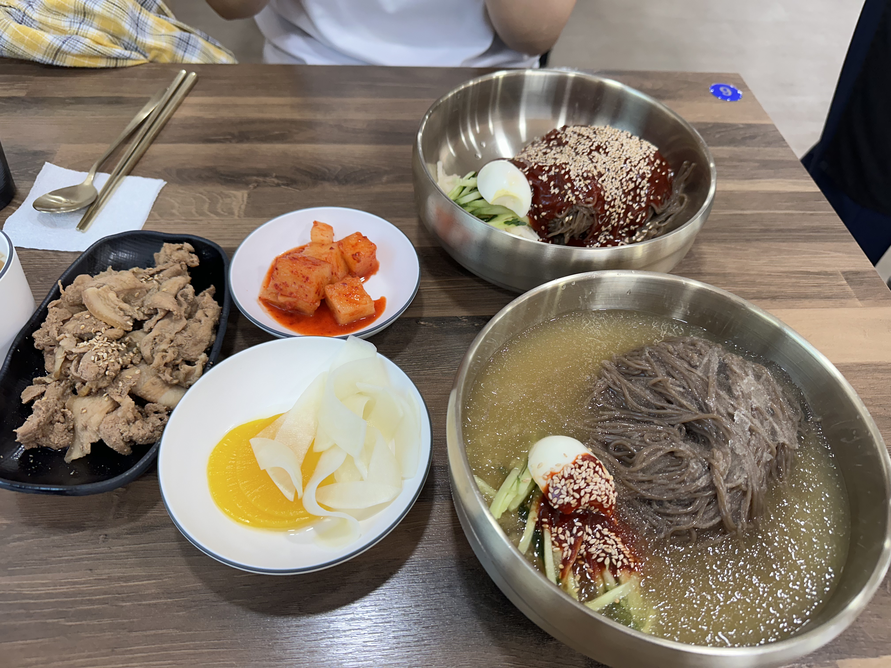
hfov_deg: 71.6
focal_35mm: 24
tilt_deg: -49.5
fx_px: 618
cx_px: 446
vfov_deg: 56.8
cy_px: 334
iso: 160
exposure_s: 1/120
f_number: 1.78
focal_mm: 6.86
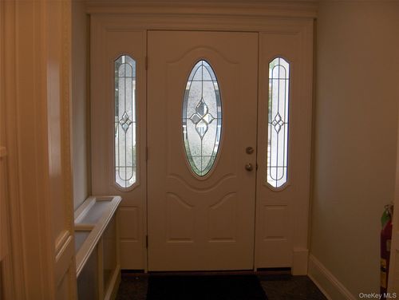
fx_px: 450
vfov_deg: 36.9
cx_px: 200
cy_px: 150
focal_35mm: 39
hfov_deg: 47.8
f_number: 2.8
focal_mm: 8
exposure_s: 1/66.5
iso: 200
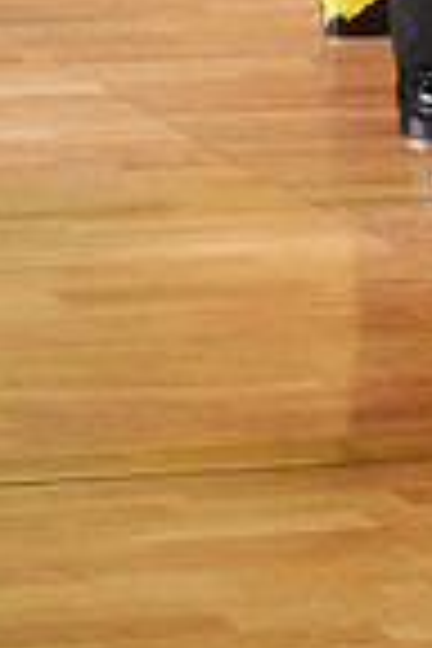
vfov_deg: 5.3
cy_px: -576
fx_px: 6893
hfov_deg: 3.6
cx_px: 641
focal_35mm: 383
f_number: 6.3
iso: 4000
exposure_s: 1/200
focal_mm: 95
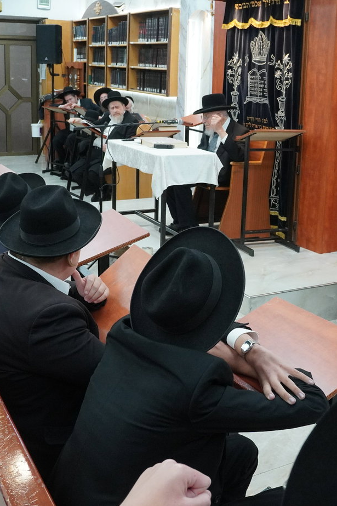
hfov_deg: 29.6
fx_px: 630
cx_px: 245
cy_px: 251
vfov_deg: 43.8
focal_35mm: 45
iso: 2500
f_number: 5.6
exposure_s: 1/200
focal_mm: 19.7
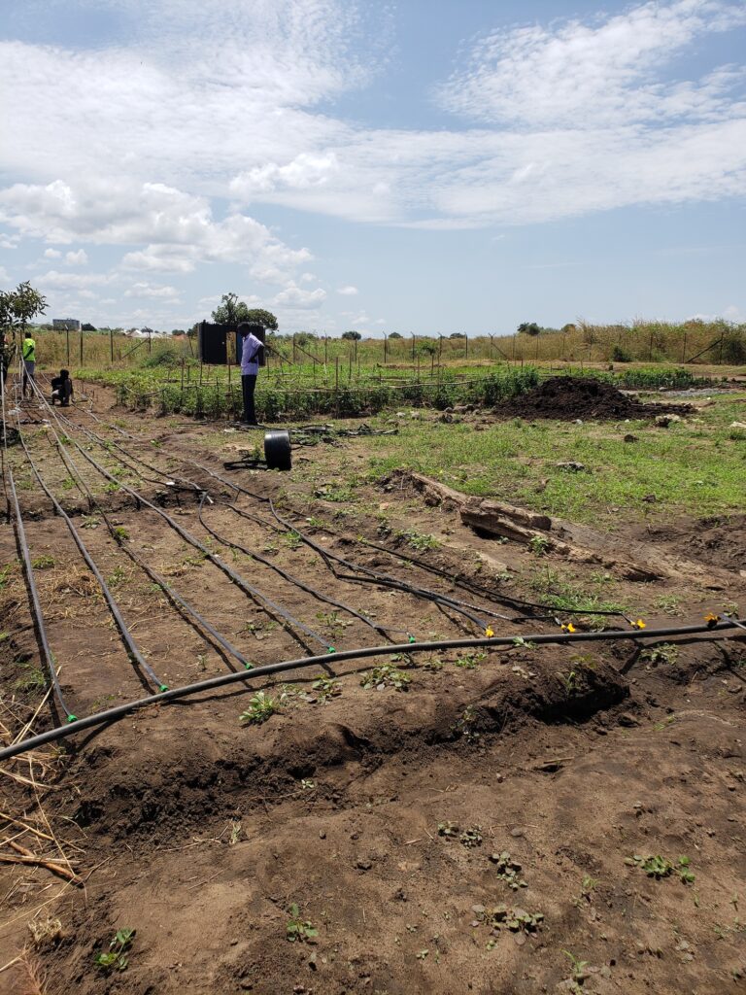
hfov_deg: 53.1
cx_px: 373
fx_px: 747
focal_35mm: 26
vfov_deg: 67.3
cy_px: 498
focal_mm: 4.3
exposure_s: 1/1874
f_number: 2.4
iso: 50
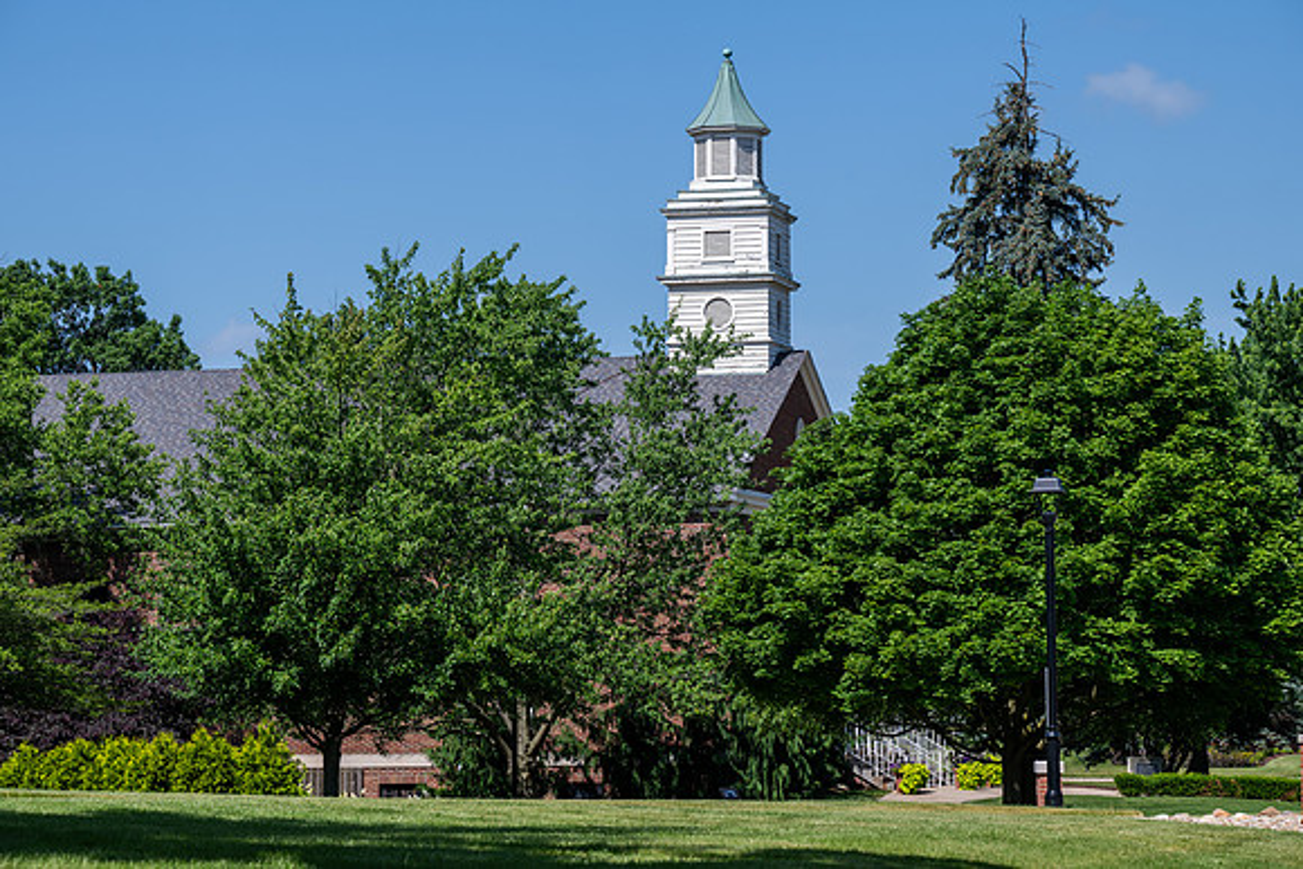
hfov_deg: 18.6
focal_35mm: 110
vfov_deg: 12.5
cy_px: 434
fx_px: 3982
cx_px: 652
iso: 125
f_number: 7.1
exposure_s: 1/400
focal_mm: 110
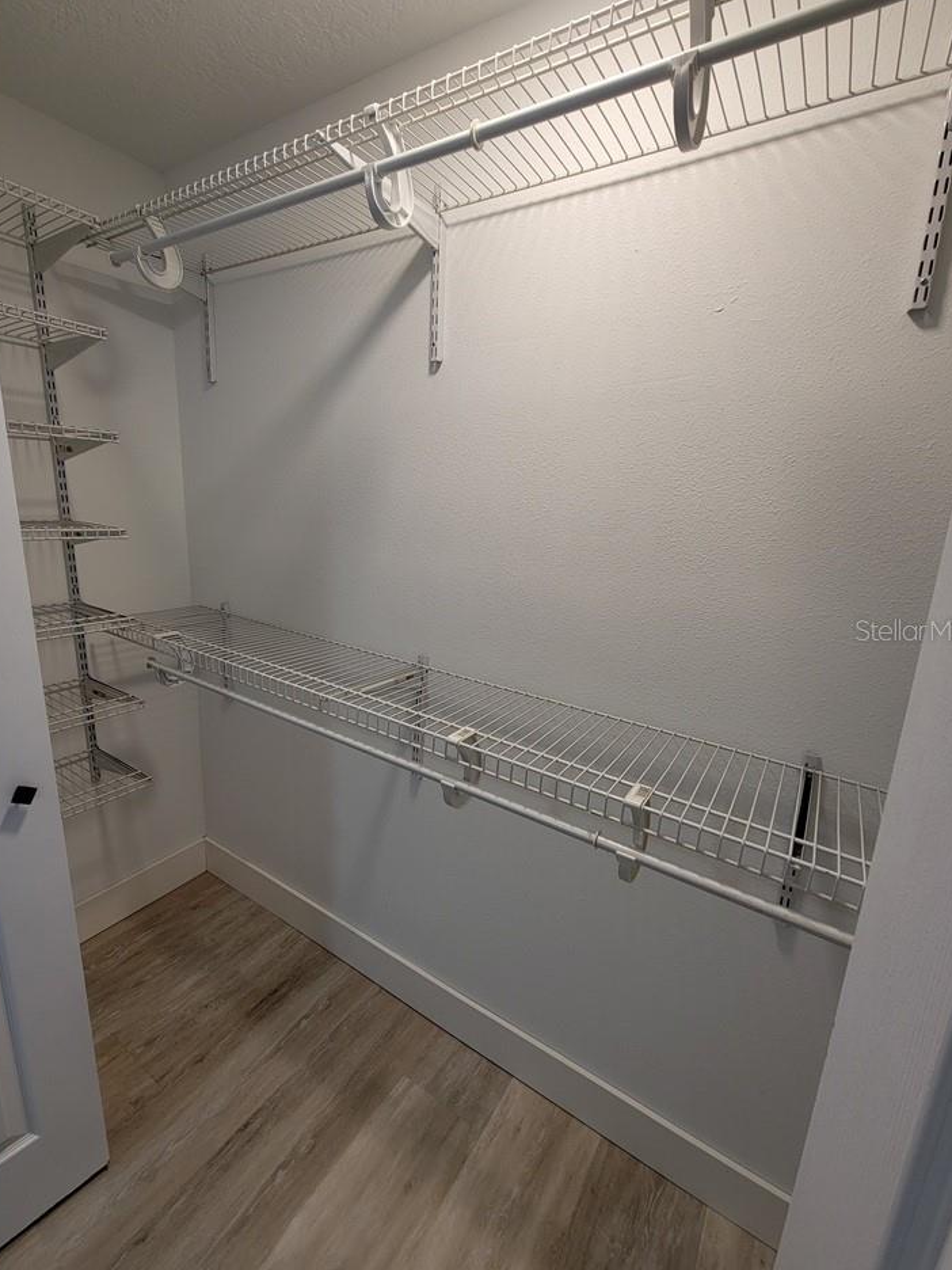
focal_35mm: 14
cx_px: 471
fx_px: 513
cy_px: 630
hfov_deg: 85.7
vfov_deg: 102.1
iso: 80
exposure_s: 1/55
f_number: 2.2
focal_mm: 2.2
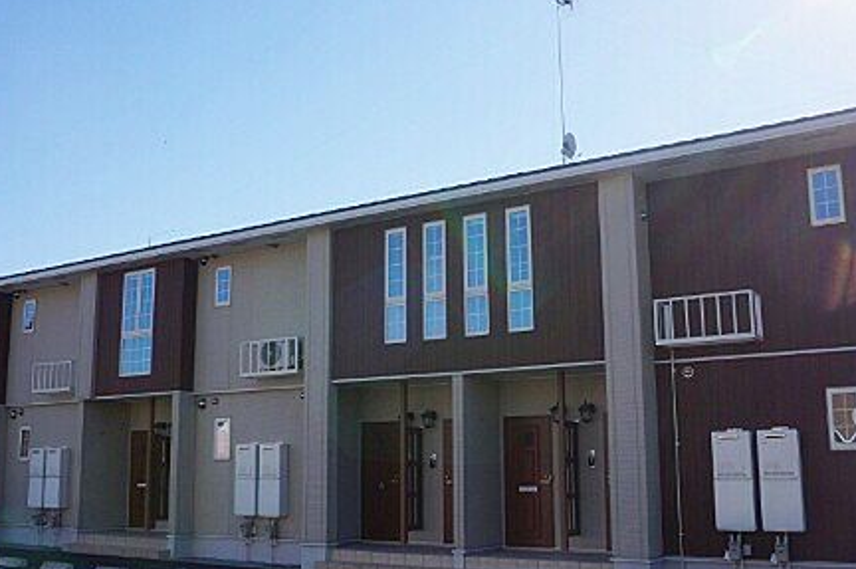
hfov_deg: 48.4
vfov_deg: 33.3
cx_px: 388
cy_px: 316
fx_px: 950
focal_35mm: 40
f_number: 16
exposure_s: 1/200
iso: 200
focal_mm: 18
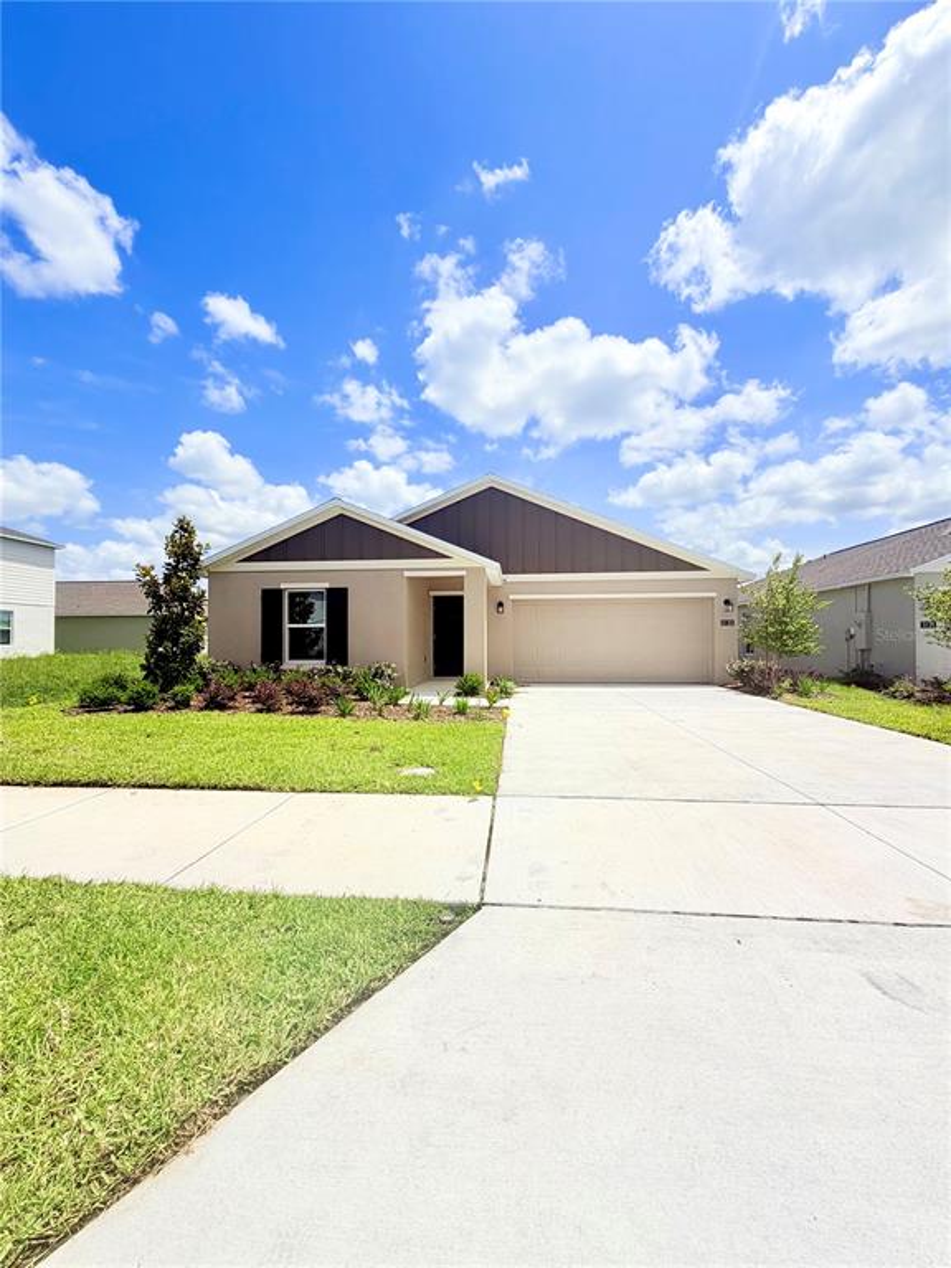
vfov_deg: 102.1
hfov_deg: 85.7
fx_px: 513
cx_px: 476
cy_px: 634
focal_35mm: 14
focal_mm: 2.22
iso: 20
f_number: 2.2
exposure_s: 1/2611
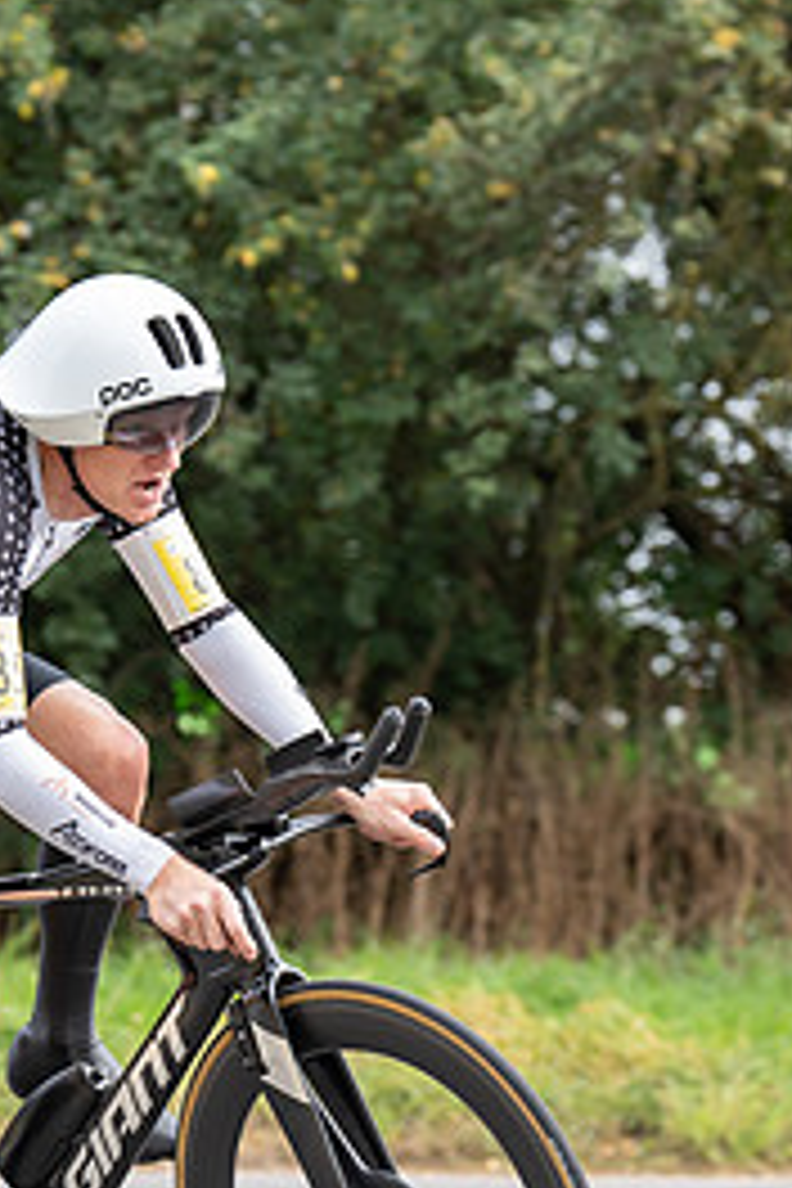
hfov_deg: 5.7
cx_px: 207
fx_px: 7985
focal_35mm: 242
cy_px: 587
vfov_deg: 8.5
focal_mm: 110
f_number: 4
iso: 500
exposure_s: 1/1000
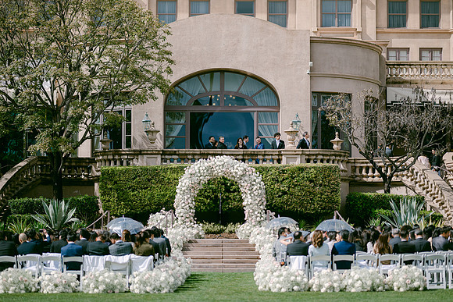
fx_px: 1339
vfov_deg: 12.9
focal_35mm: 106
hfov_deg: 19.2
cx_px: 226
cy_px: 151
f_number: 1.4
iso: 200
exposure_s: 1/20000
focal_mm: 105
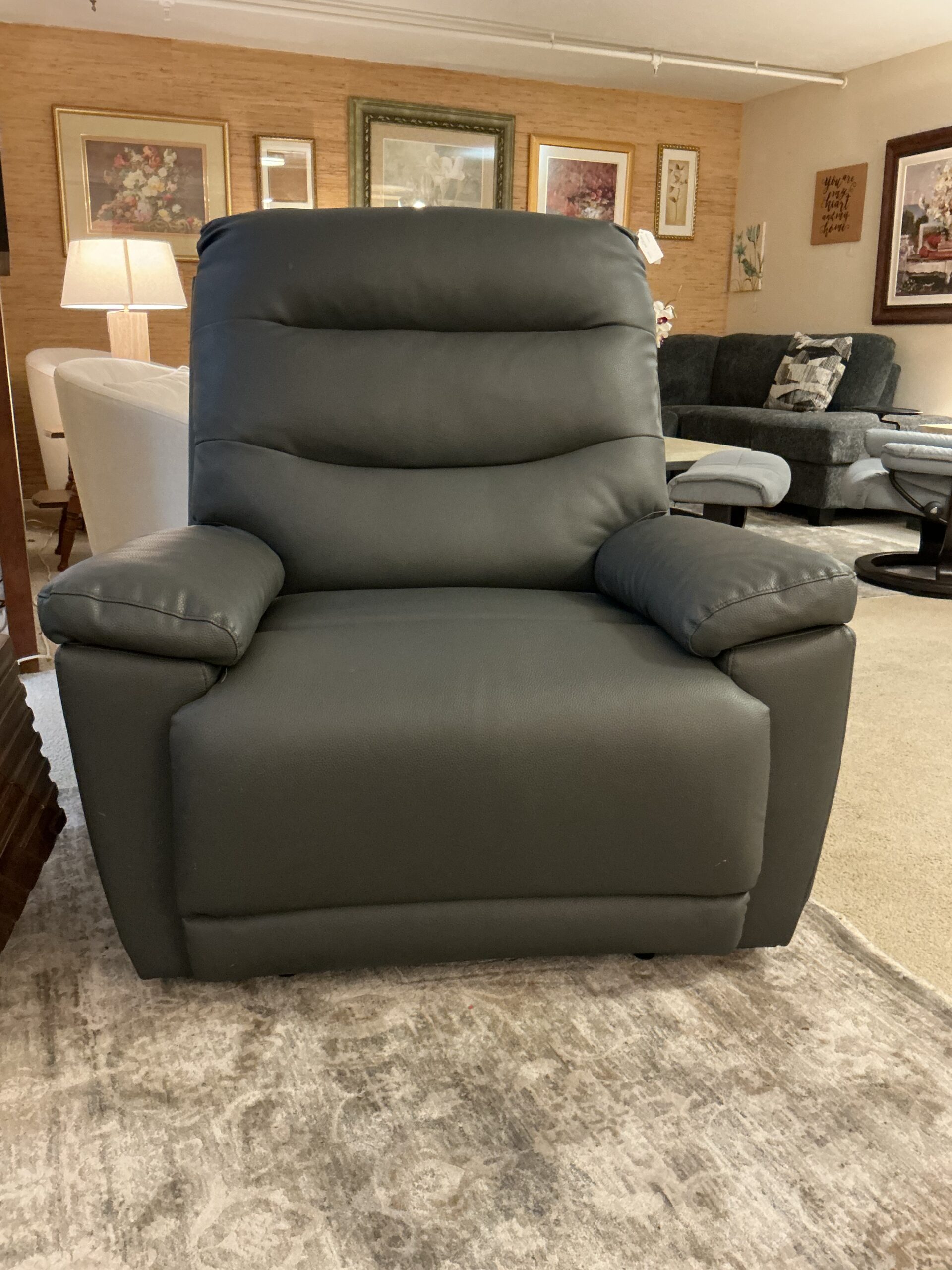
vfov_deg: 61.7
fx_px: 1063
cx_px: 476
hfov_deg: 48.2
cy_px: 635
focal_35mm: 29
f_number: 1.8
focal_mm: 3
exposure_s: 1/40
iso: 320
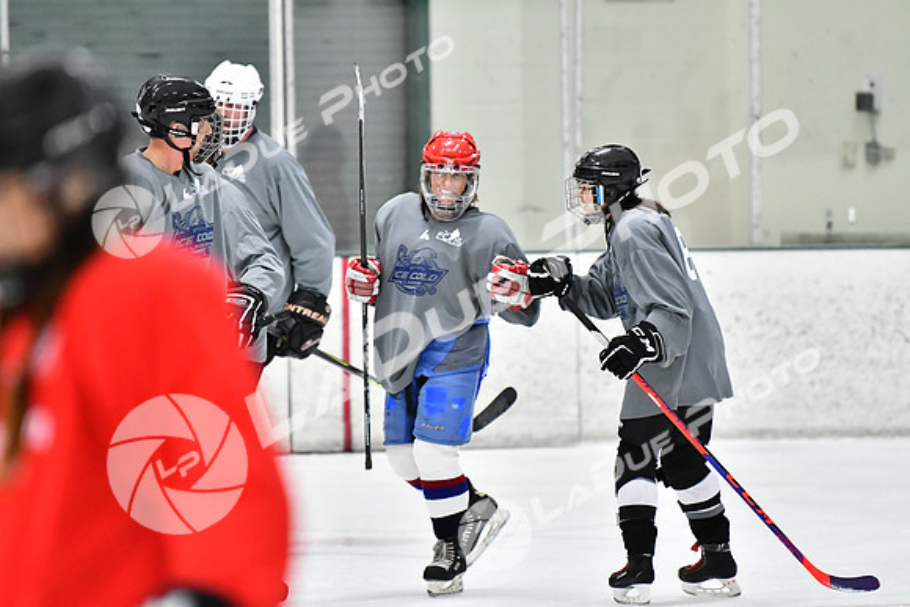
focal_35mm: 285
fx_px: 7206
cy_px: 304
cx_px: 455
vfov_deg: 4.8
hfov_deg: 7.2
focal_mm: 190
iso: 5000
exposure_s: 1/1250
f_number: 2.8
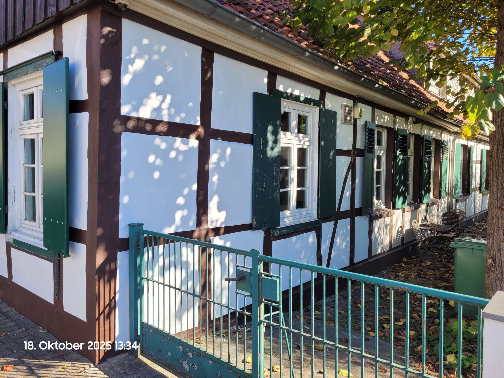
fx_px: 379
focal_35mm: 26
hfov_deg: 67.3
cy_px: 189
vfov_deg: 53.1
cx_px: 252
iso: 40
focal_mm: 5.4
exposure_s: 1/526
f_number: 1.8
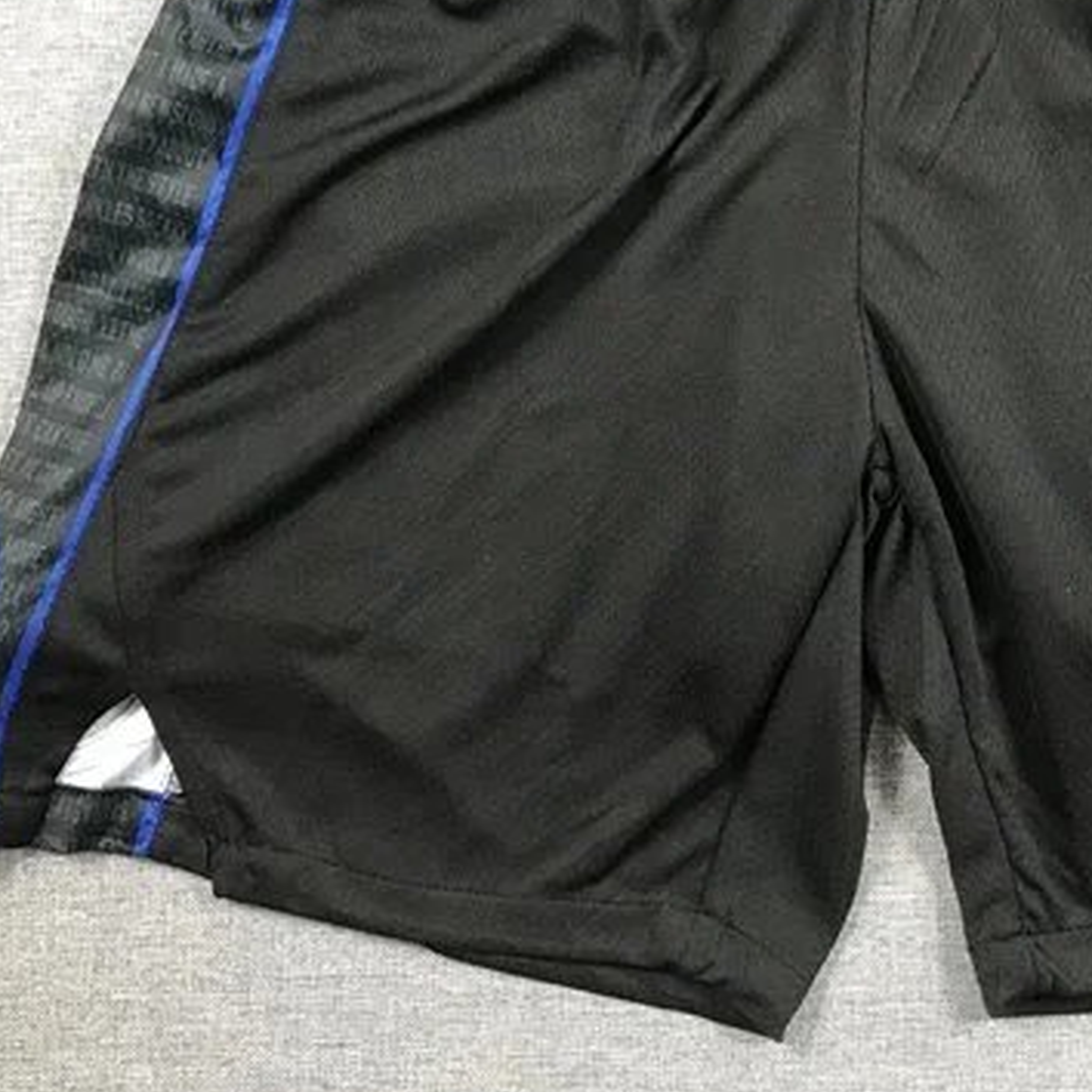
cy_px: 238
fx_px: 1999
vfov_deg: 29.9
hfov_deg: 29.9
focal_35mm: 56
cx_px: 867
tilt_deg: -88.3
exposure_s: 1/33
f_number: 1.8
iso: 32
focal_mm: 3.99
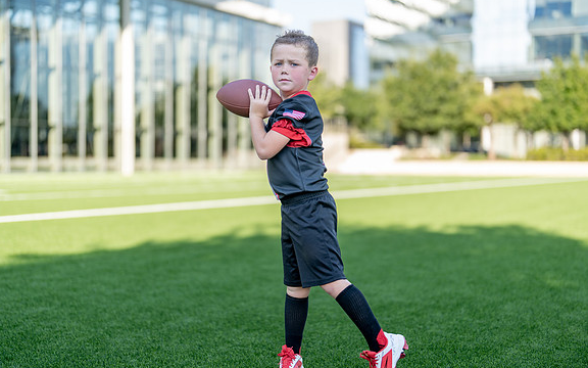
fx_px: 881
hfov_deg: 36.9
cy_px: 189
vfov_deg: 23.6
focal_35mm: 55
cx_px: 293
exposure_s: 1/1600
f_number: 1.2
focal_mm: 50
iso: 100
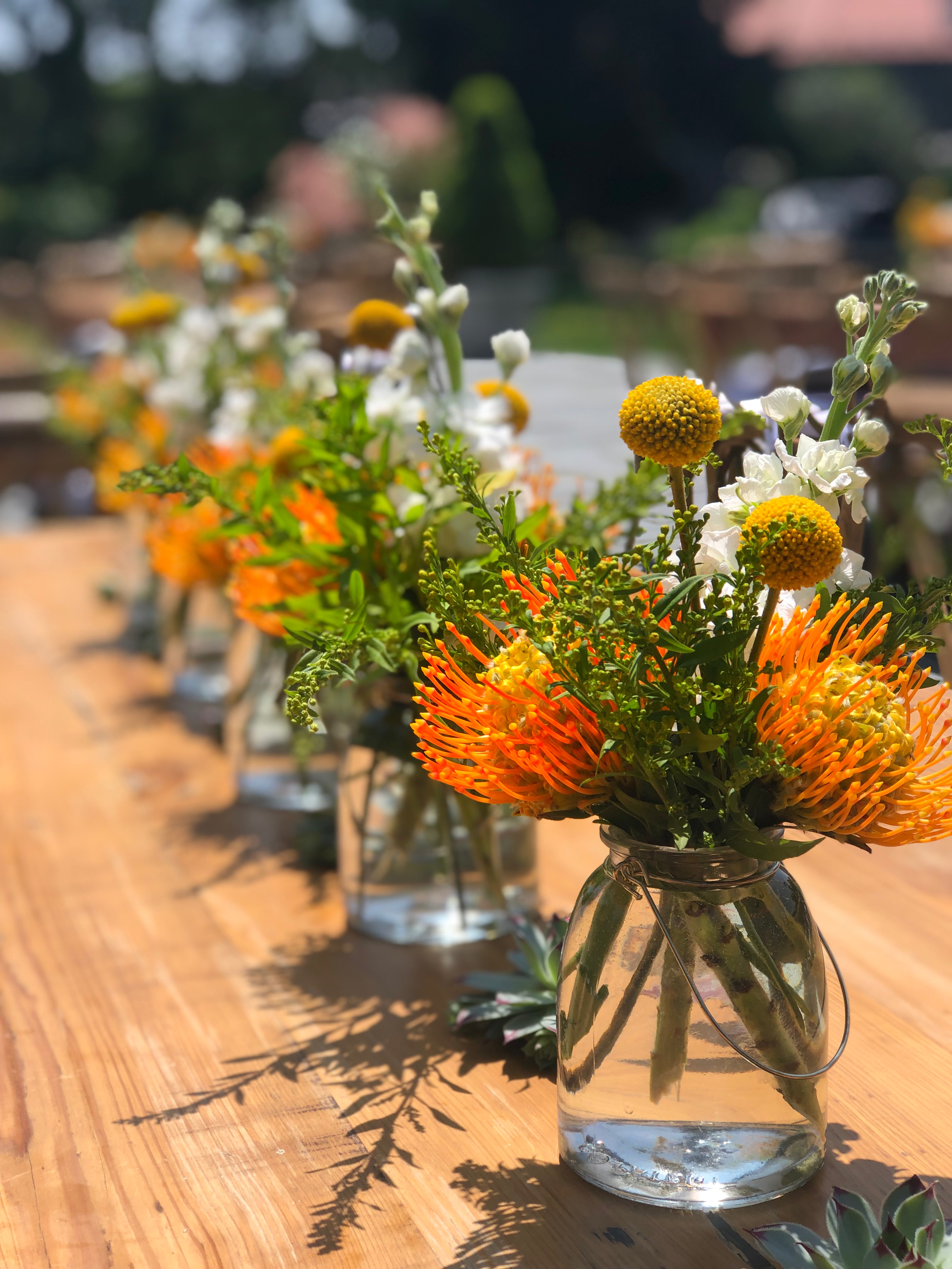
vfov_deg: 33.8
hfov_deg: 25.7
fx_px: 2090
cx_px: 476
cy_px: 634
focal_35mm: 57
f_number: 2.8
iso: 20
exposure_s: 1/823
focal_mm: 6.6
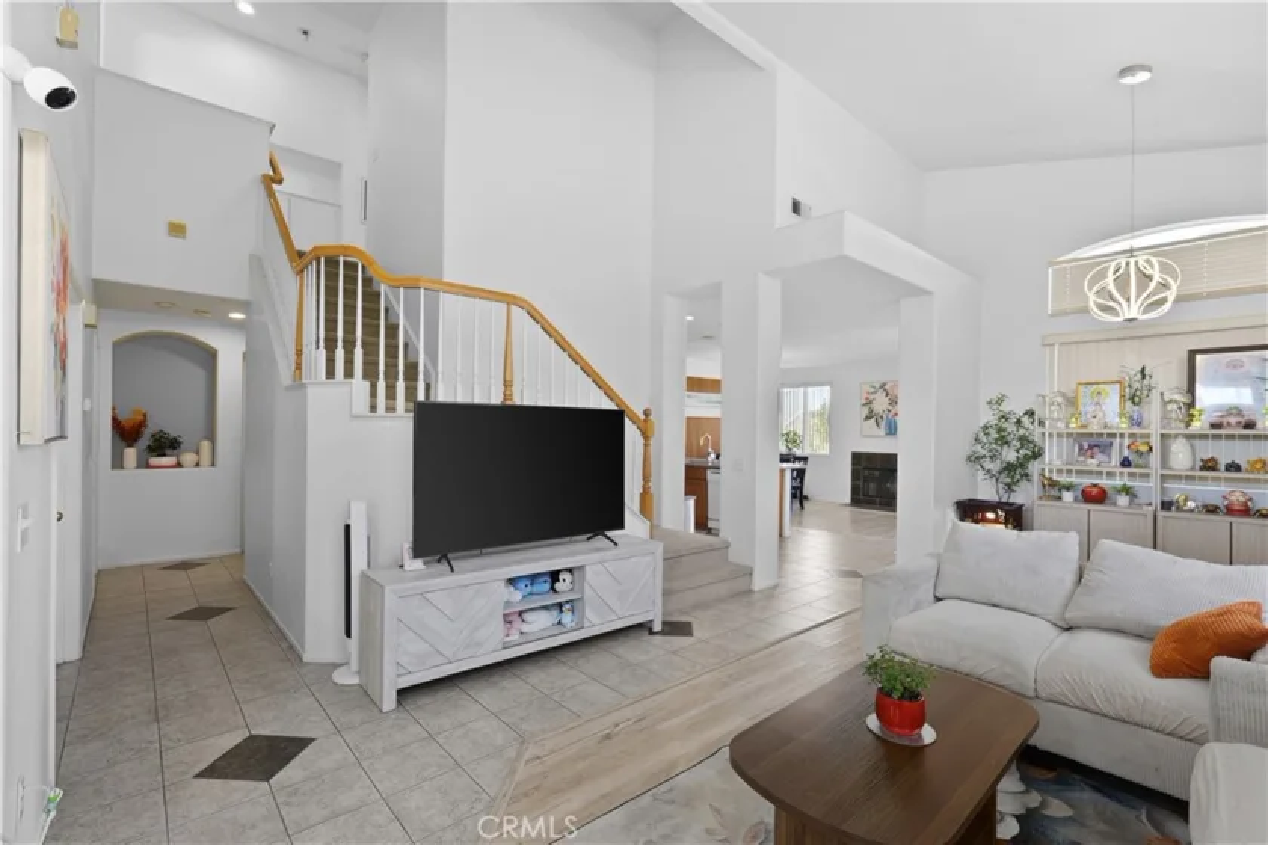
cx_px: 634
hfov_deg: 96.7
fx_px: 564
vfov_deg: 73.7
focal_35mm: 16
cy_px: 422
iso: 400
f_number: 4.5
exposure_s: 1/15
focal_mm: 16
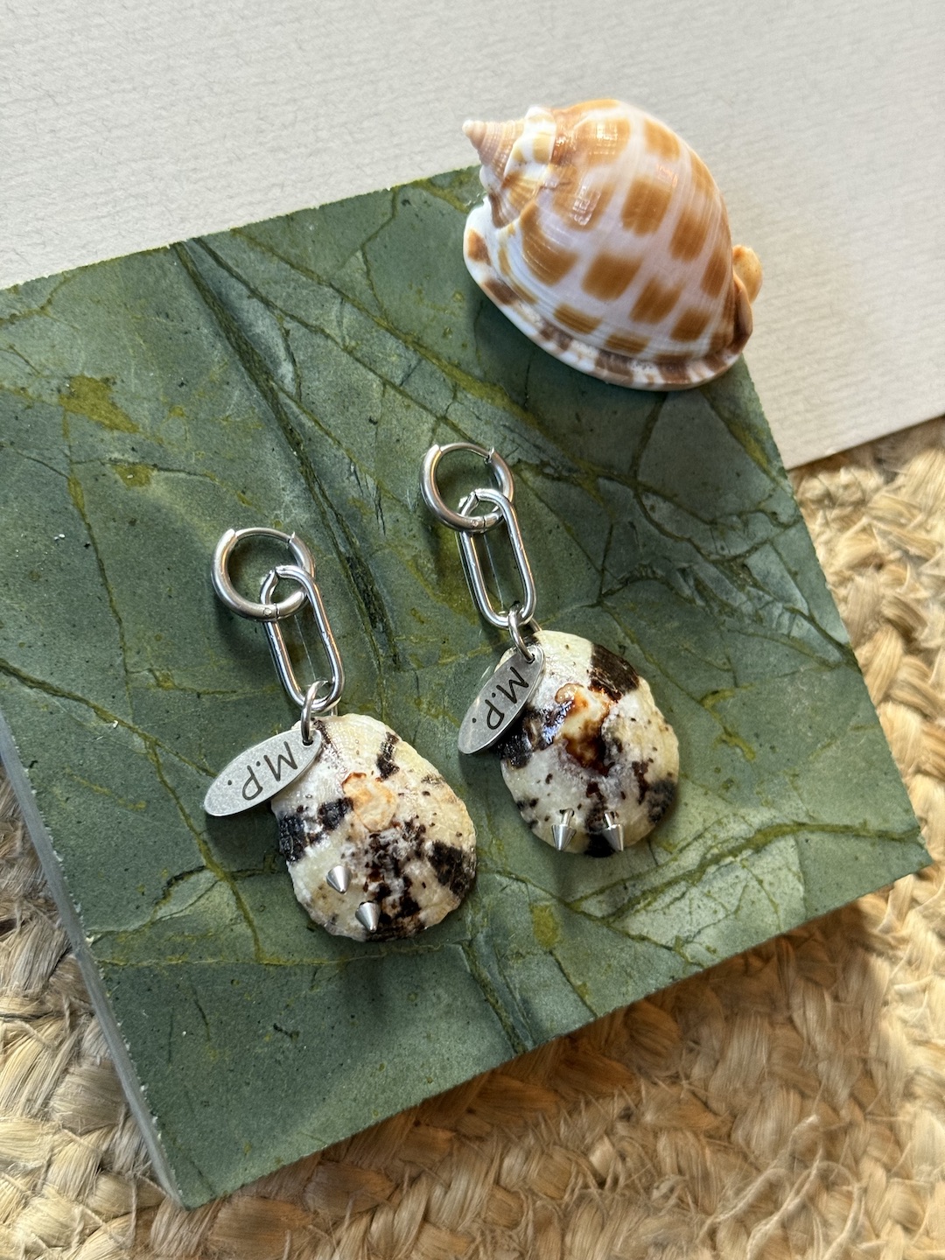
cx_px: 472
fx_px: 1747
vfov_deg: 39.7
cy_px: 630
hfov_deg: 30.3
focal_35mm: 48
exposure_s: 1/33
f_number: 1.78
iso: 200
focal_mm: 6.76
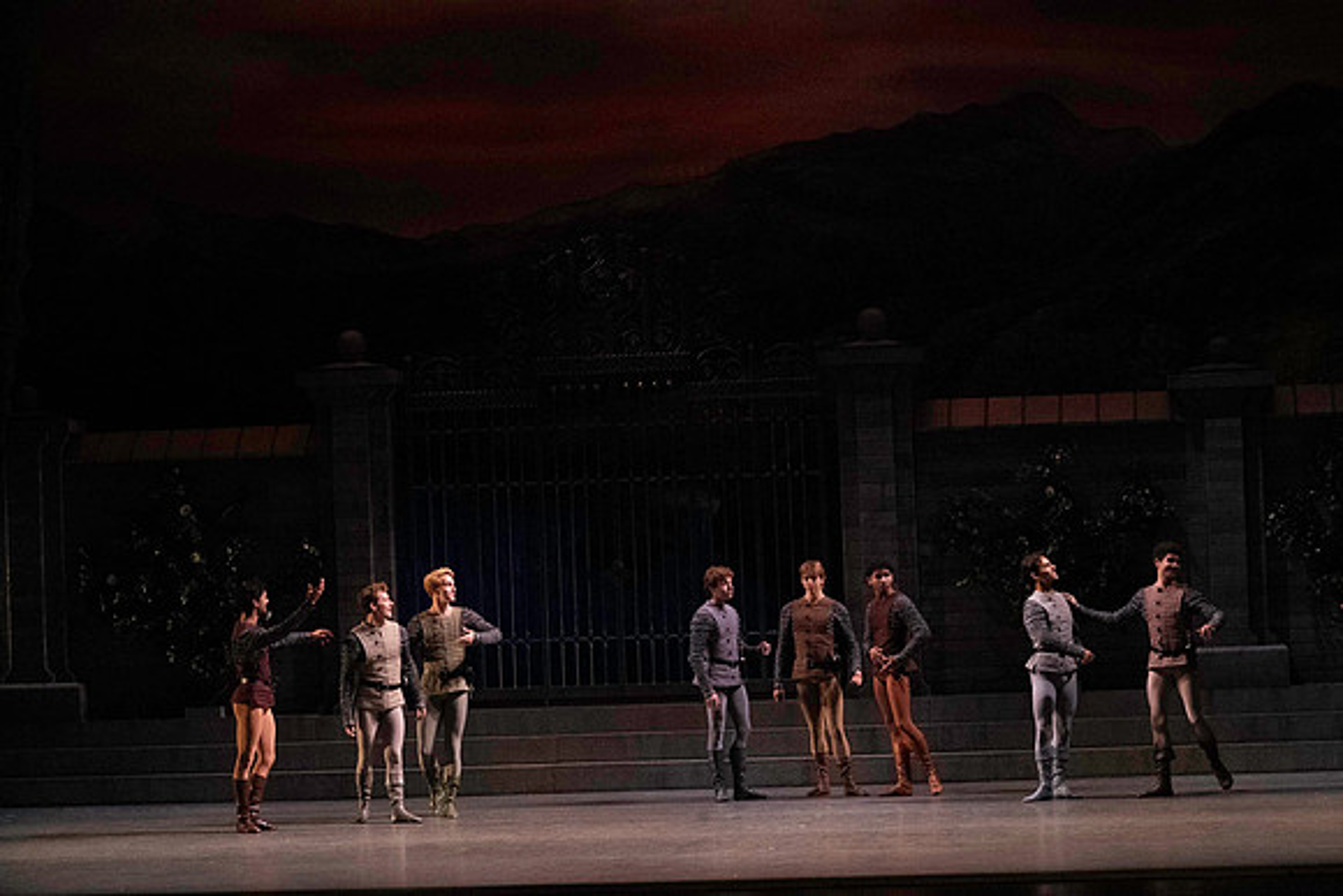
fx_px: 3657
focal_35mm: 98
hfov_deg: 20.8
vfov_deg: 14.0
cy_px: 448
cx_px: 672
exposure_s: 1/400
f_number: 10
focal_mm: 98
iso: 20000
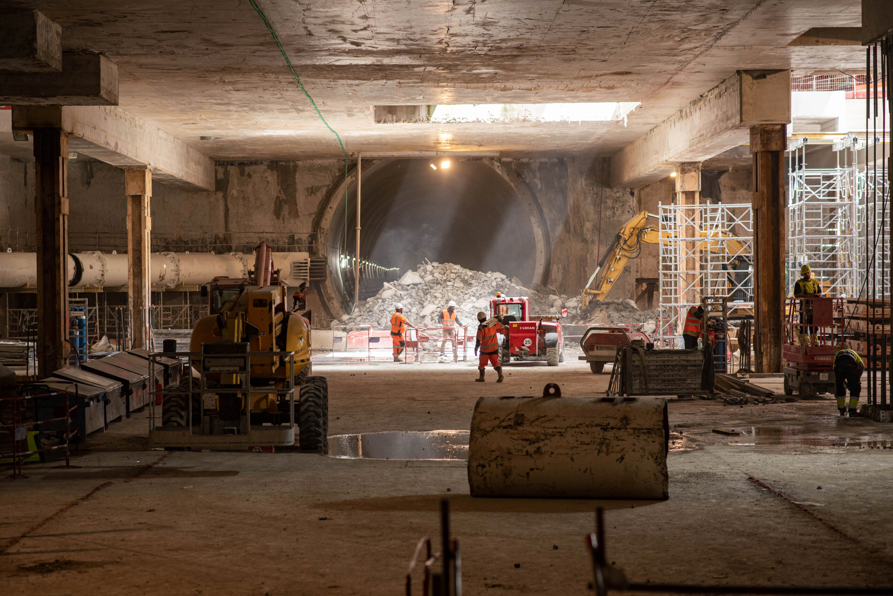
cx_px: 446
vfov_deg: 16.1
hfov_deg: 23.9
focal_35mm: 85
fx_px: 2109
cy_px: 298
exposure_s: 1/500
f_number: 3.2
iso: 800
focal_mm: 85
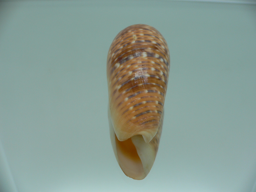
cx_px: 128
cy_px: 96
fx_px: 259
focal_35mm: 35
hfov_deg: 52.6
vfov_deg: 40.7
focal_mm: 4.6
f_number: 2.8
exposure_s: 1/60
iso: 80
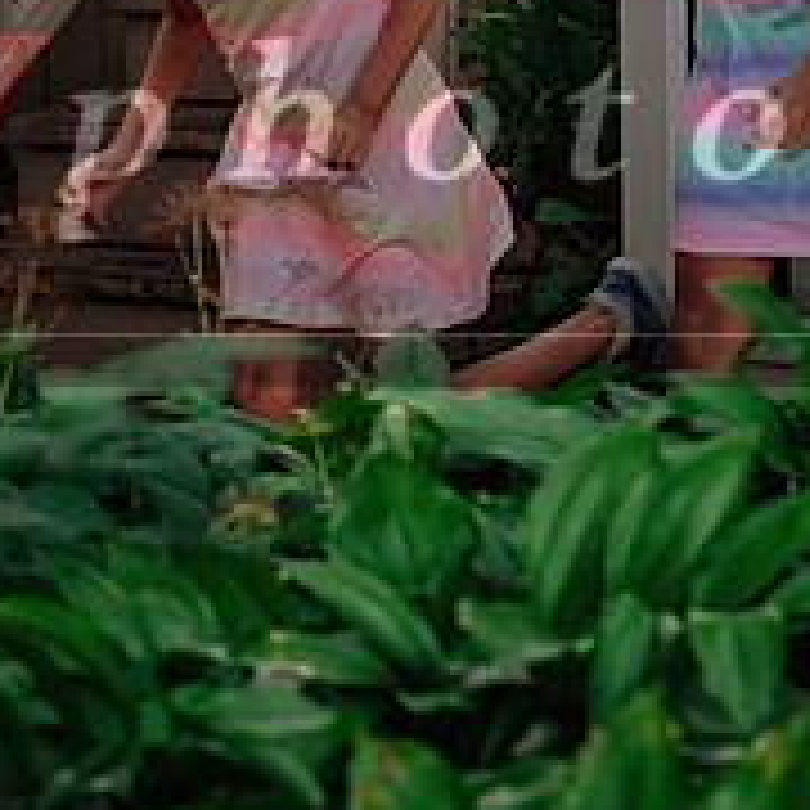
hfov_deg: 7.2
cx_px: 855
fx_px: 6407
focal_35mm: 242
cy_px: 155
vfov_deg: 7.2
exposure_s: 1/400
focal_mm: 58.7
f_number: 2.8
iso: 800
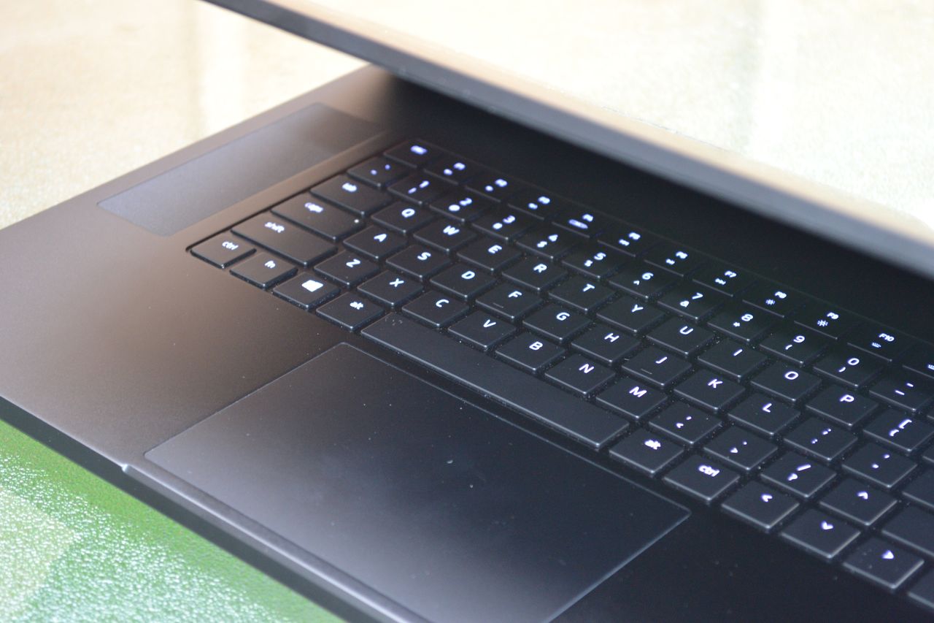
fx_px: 2140
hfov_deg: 24.6
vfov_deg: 16.5
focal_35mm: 82
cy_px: 312
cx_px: 467
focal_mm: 55
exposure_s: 1/60
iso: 1000
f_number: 5.6
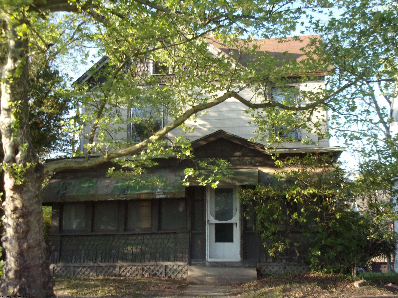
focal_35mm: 43
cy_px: 149
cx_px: 199
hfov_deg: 43.9
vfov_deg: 33.6
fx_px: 494
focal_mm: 7.8
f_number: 4.7
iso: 200
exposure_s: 1/210
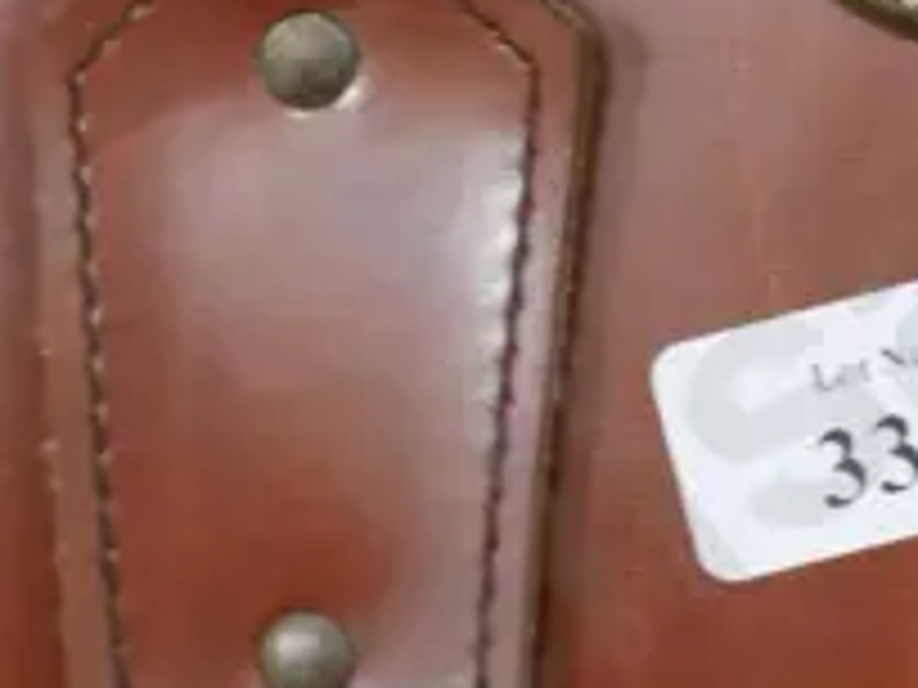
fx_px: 6391
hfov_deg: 8.1
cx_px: 1166
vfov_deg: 6.2
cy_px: 133
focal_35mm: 241
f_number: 5.2
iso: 3200
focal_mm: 24
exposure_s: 1/30
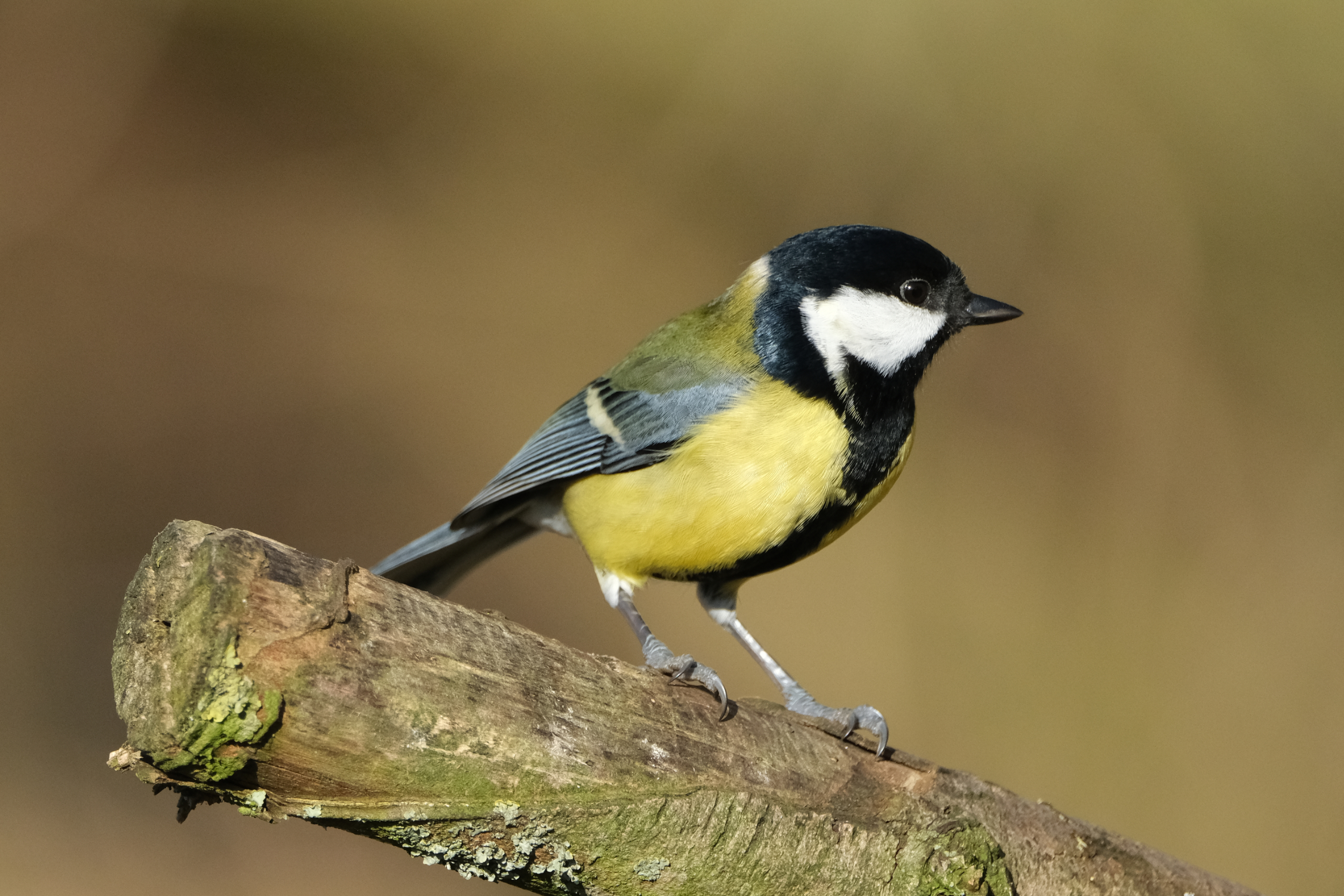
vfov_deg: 1.5
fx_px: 33597
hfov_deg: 2.3
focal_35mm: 900
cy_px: 448
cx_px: 672
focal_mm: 600
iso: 2000
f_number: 8
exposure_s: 1/2000
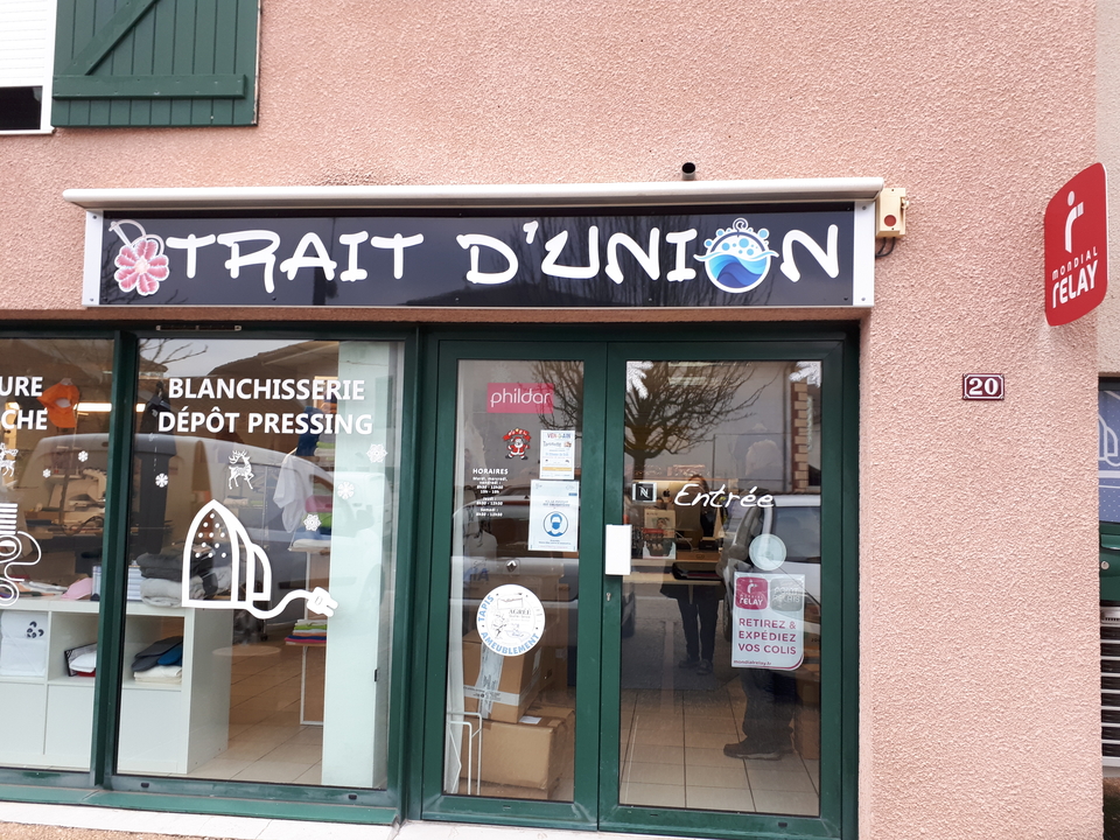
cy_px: 420
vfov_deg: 51.4
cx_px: 560
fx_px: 874
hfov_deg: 65.3
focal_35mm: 27
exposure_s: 1/100
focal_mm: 3.6
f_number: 1.9
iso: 64
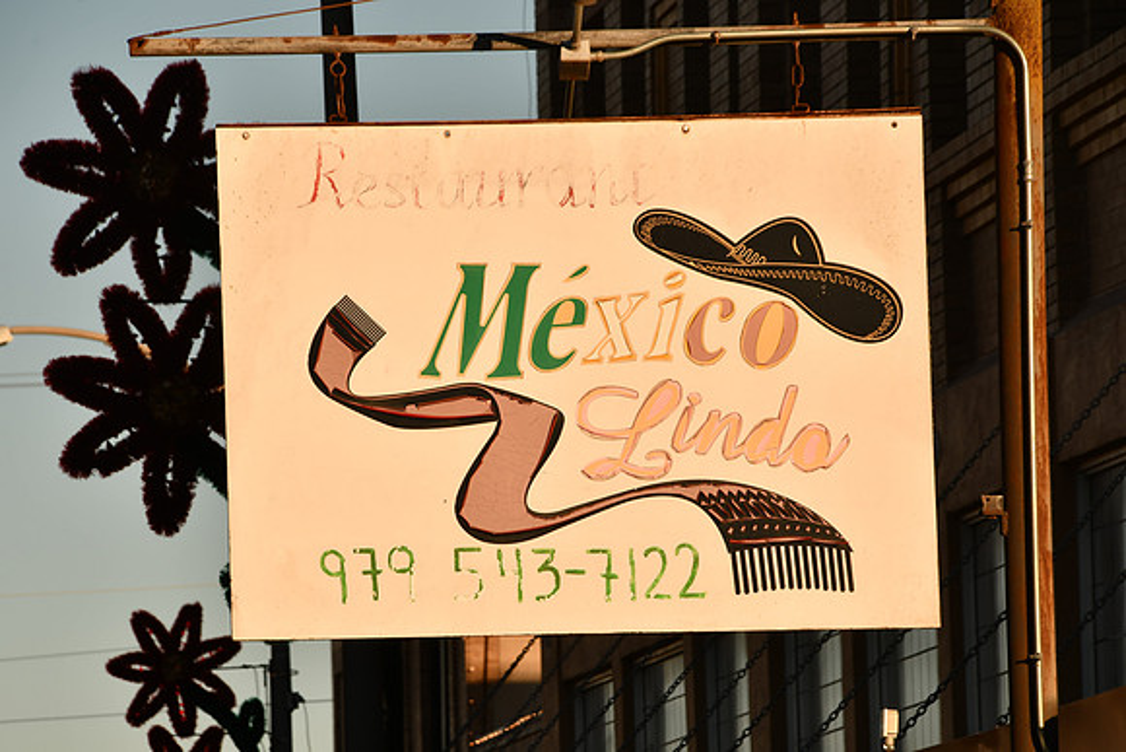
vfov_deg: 4.0
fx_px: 10793
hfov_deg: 6.0
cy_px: 376
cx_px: 563
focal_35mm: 345
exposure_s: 1/200
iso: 100
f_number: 16
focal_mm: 230
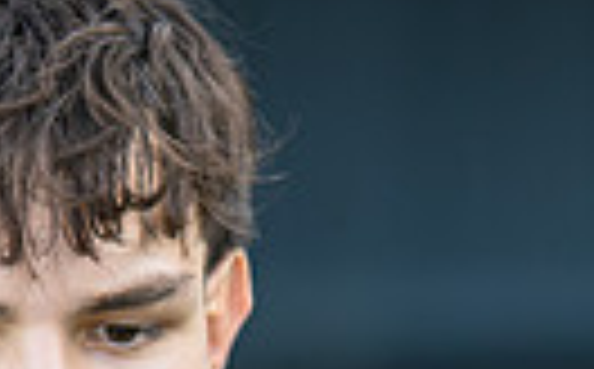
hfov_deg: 1.8
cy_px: 932
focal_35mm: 1140
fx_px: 18423
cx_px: 494
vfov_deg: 1.1
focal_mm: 135
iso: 400
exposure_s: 1/2000
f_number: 1.8
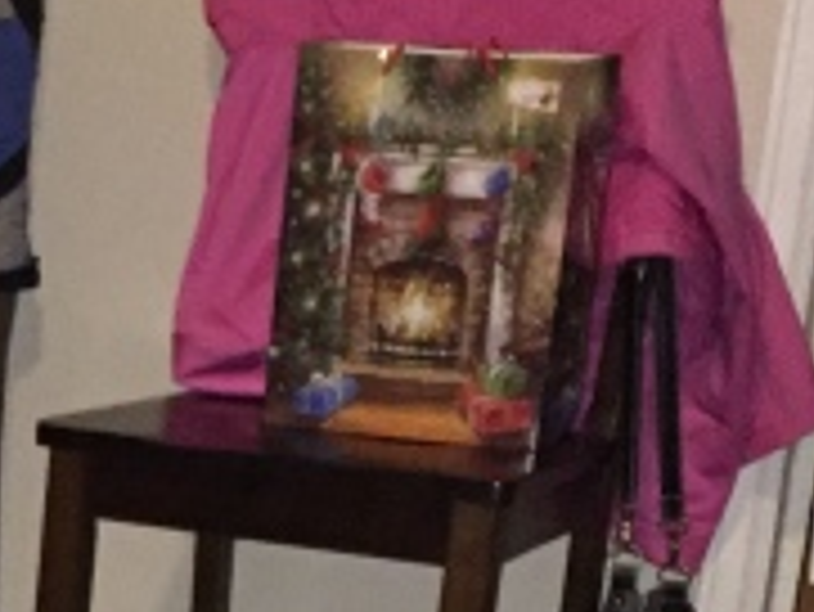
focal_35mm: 128
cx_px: -175
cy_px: 1256
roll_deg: -1.9
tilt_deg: -22.2
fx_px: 3012
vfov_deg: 10.6
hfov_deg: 14.9
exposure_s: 1/16
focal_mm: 4.15
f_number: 2.2
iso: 320
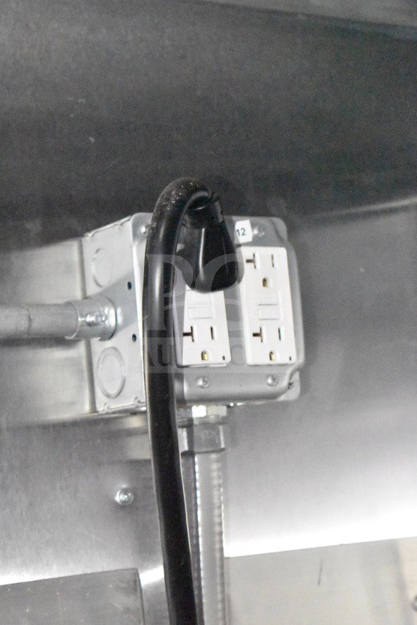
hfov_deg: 15.1
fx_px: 1573
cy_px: 314
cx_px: 212
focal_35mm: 91
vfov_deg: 22.5
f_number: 5.6
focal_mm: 55
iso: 25600
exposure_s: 1/30
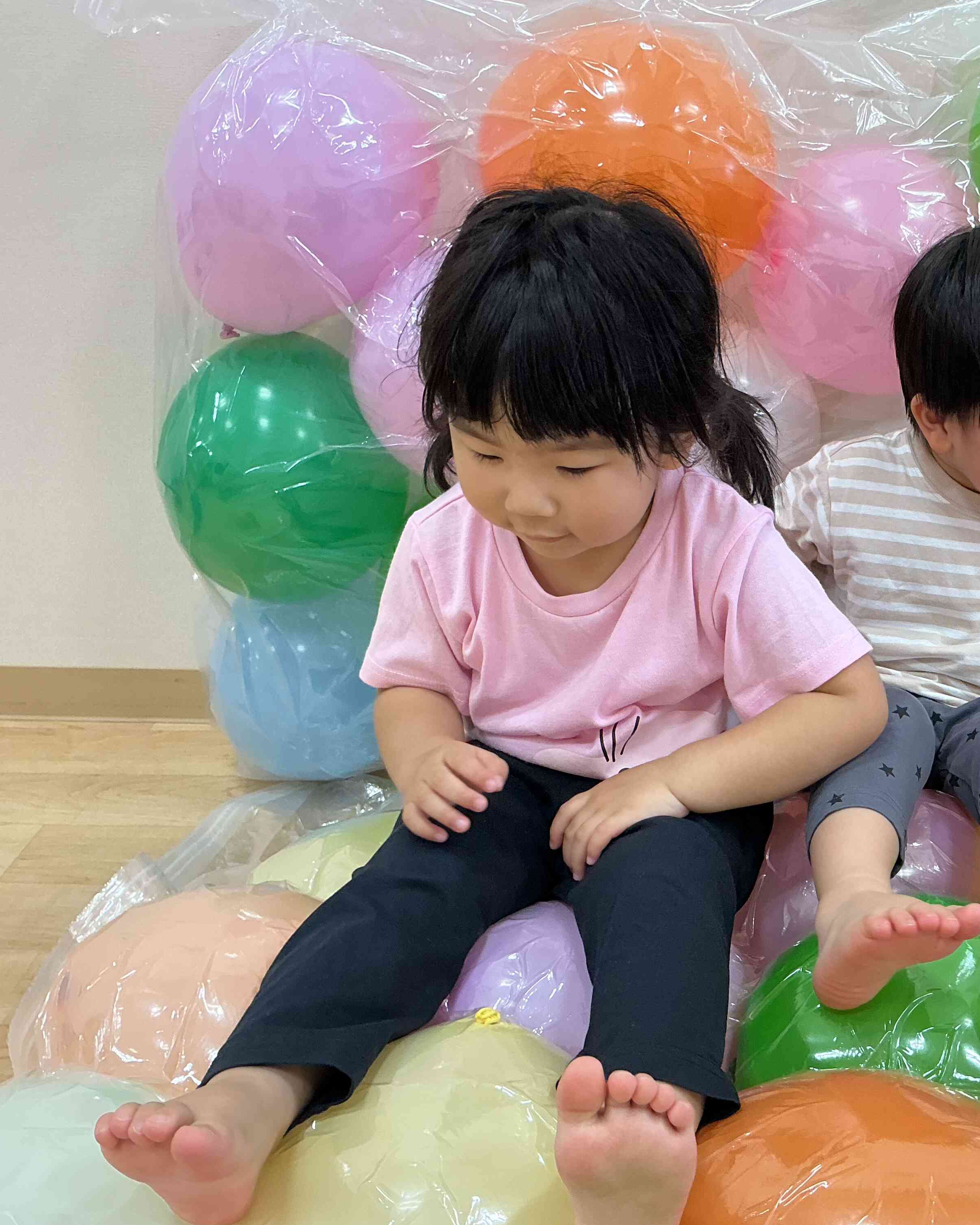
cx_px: 802
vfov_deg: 47.9
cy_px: 611
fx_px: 1377
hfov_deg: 37.6
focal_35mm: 38
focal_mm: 3
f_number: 1.8
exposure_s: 1/120
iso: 64
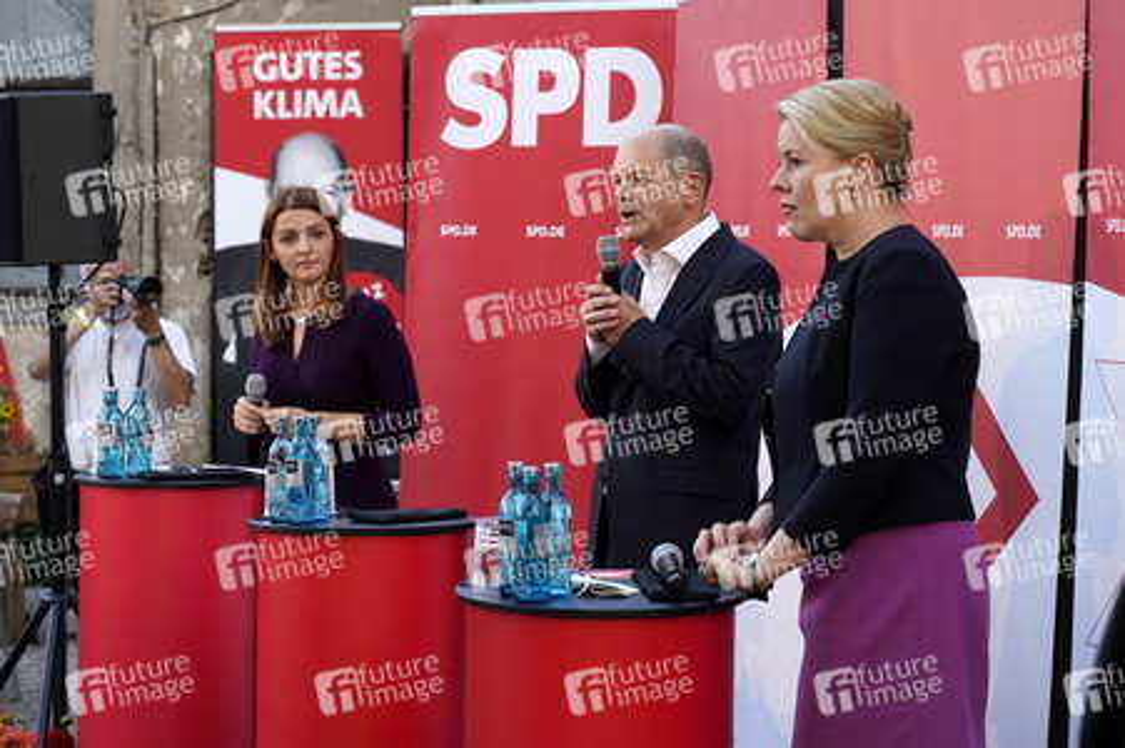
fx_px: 2342
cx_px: 562
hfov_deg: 27.0
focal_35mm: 75
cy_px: 374
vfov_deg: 18.2
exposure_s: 1/250
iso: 640
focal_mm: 75
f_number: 5
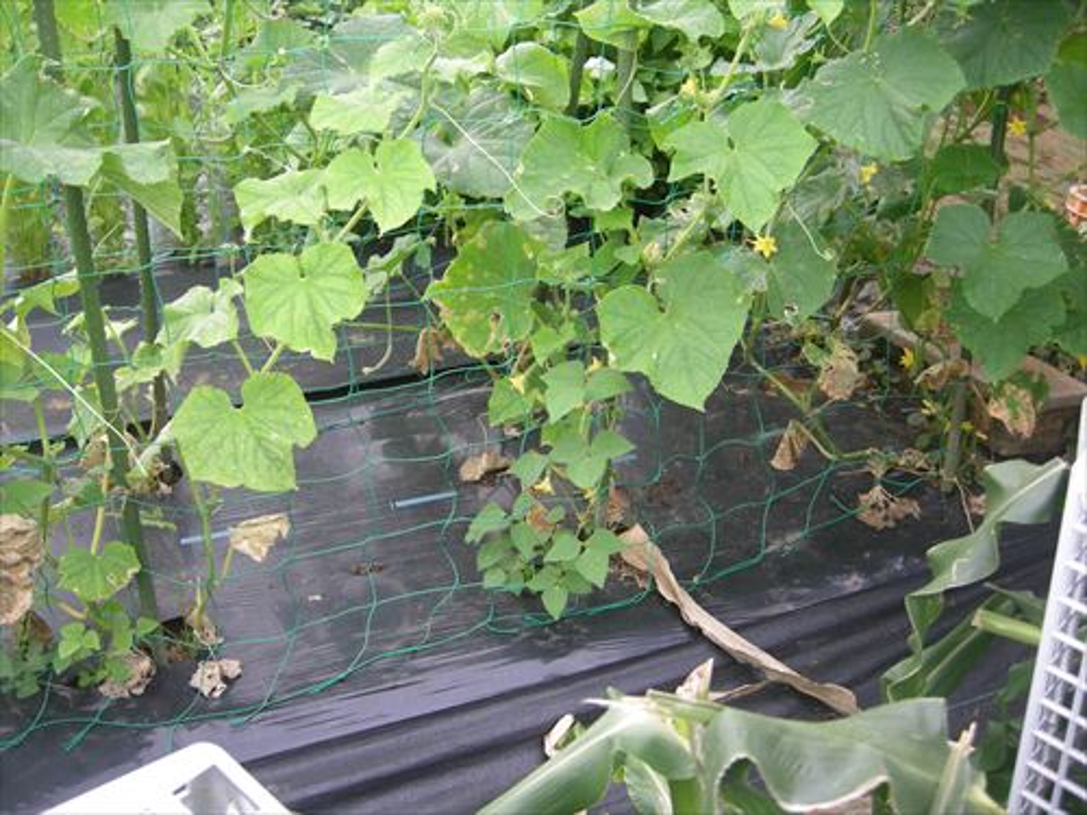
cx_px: 544
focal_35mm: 36
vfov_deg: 39.7
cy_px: 408
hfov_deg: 51.4
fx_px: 1130
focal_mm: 7.5
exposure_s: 1/64
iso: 74
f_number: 2.7
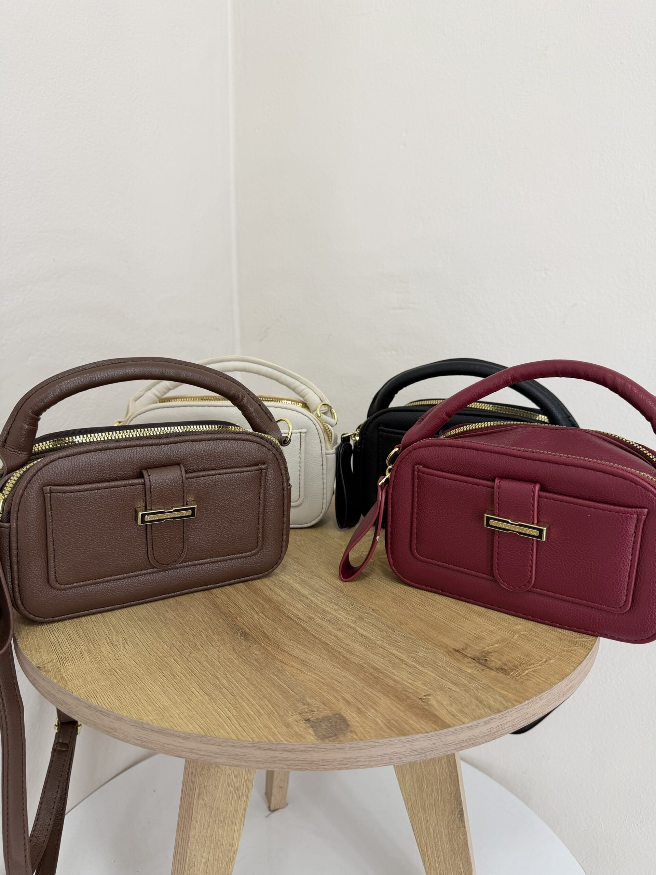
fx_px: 606
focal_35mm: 24
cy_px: 438
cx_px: 328
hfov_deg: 56.8
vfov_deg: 71.6
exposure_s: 1/100
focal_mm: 6.76
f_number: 1.78
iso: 100
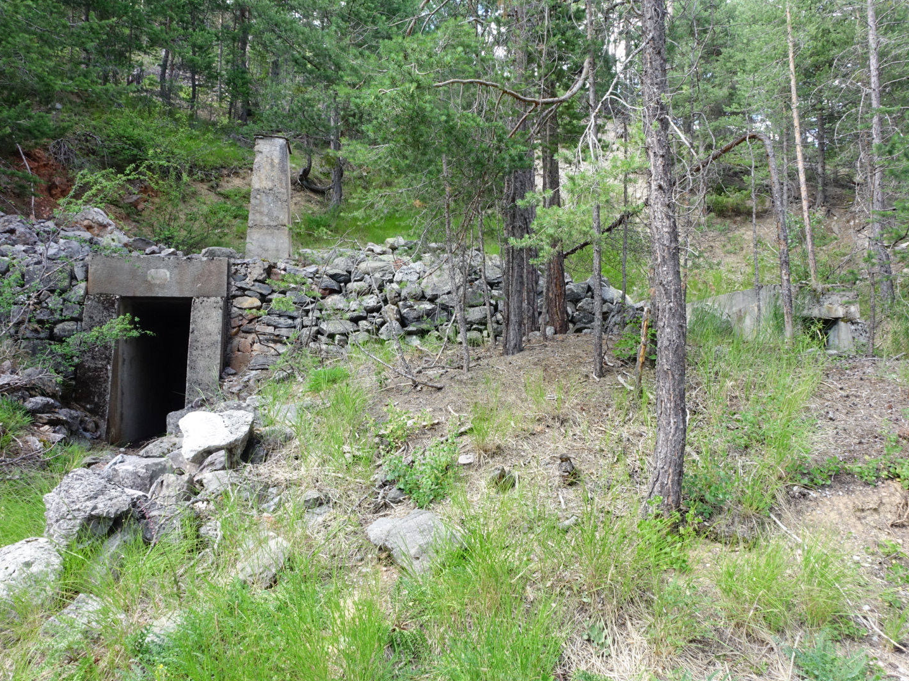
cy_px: 340
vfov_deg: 53.1
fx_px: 683
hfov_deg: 67.2
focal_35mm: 26
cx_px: 483
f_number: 8
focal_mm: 8.8
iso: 400
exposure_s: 1/50
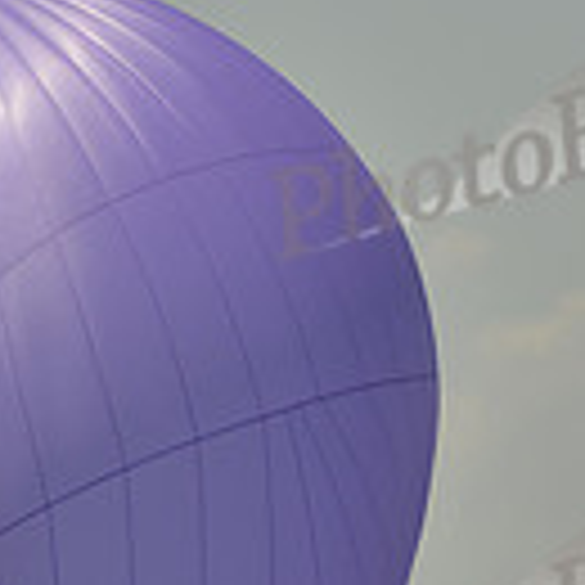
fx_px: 18183
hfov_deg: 1.8
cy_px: 441
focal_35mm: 951
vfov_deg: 1.8
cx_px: 38
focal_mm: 250
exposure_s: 1/1250
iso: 280
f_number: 11
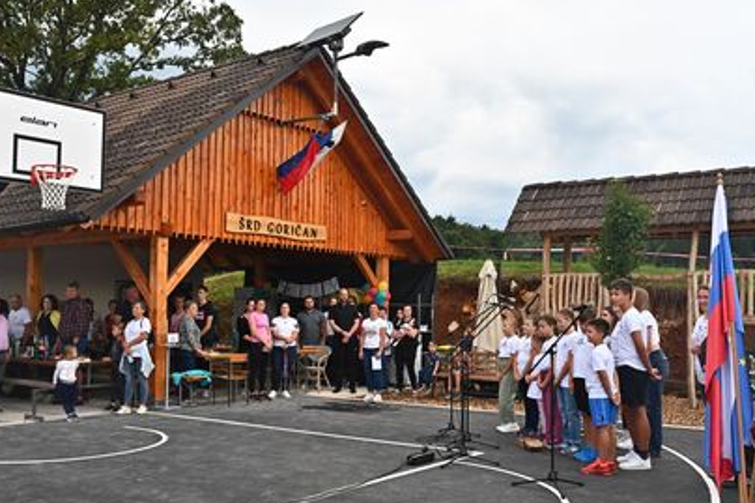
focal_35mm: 39
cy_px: 256
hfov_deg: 49.6
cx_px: 366
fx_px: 818
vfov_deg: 34.2
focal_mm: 35
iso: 1600
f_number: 7.1
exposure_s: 1/500
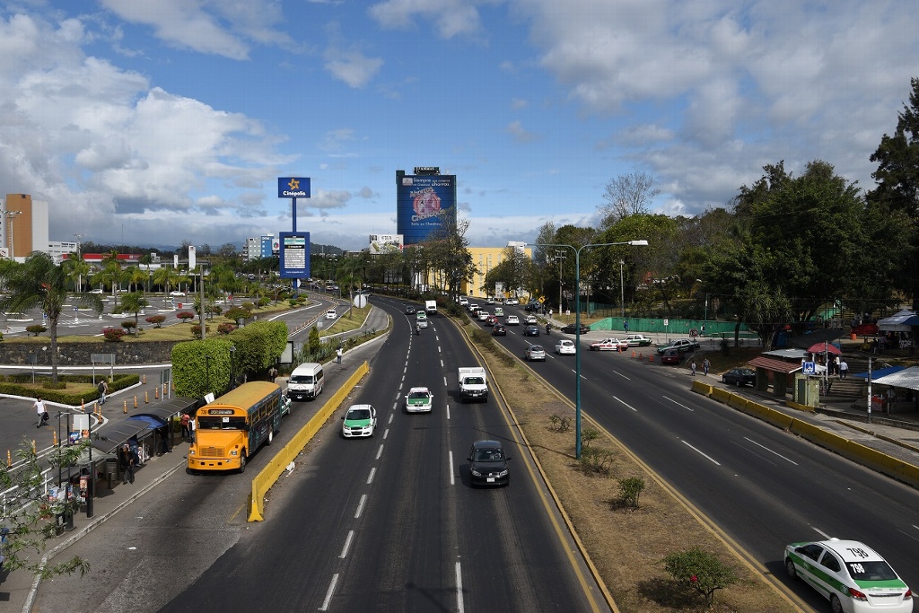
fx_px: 766
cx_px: 460
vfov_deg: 43.6
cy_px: 306
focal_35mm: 30
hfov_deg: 61.9
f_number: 8
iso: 100
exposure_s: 1/400
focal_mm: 20
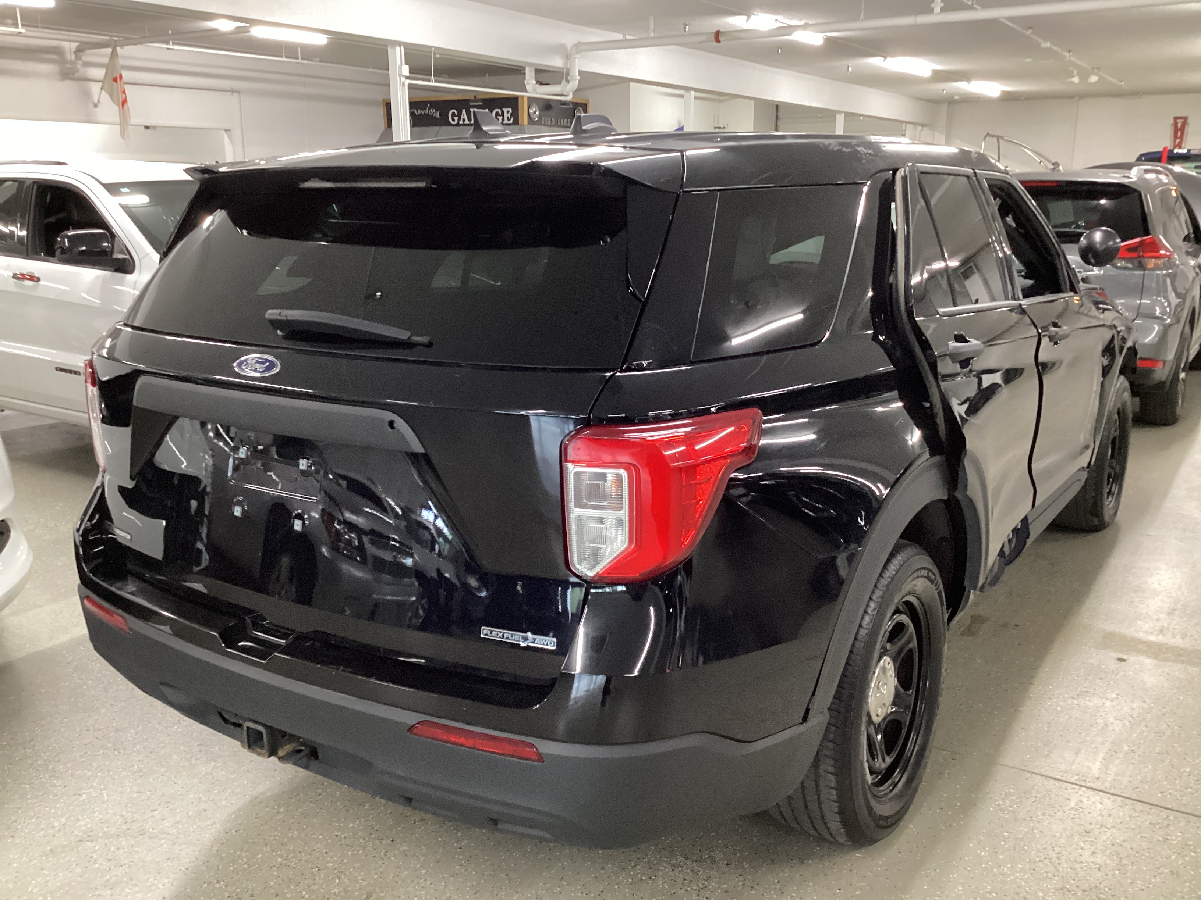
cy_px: 450
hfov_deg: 58.4
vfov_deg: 45.4
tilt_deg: -16.2
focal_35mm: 31
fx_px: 1076
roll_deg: -0.6
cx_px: 600
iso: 320
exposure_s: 1/40
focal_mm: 3.3
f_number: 2.4
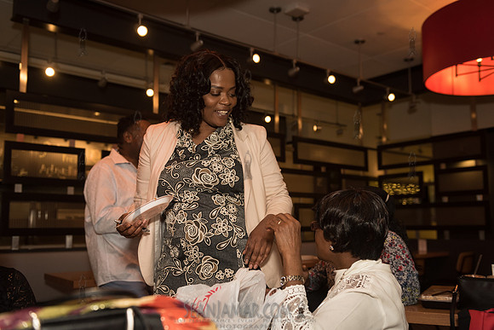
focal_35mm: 36
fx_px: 494
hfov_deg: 53.1
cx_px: 247
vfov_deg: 36.9
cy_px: 165
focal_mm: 36
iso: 1250
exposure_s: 1/400
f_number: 3.5
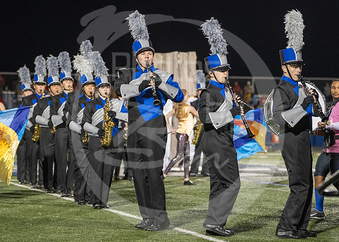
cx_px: 165
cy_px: 92
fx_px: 1467
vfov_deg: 9.4
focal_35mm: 152
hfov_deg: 13.2
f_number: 2.8
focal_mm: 105
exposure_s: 1/500
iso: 4000
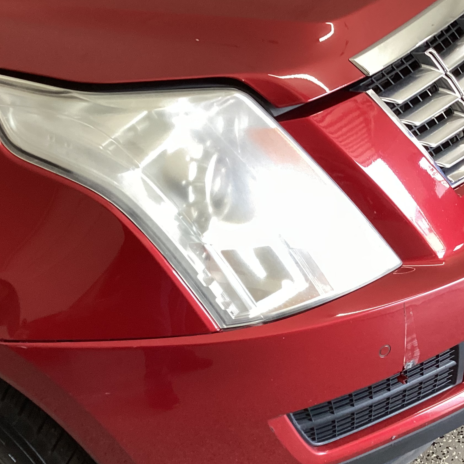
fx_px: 804
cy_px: 319
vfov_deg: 31.9
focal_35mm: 53
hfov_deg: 32.0
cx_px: 163
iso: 80
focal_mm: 3.3
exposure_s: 1/50
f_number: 2.4
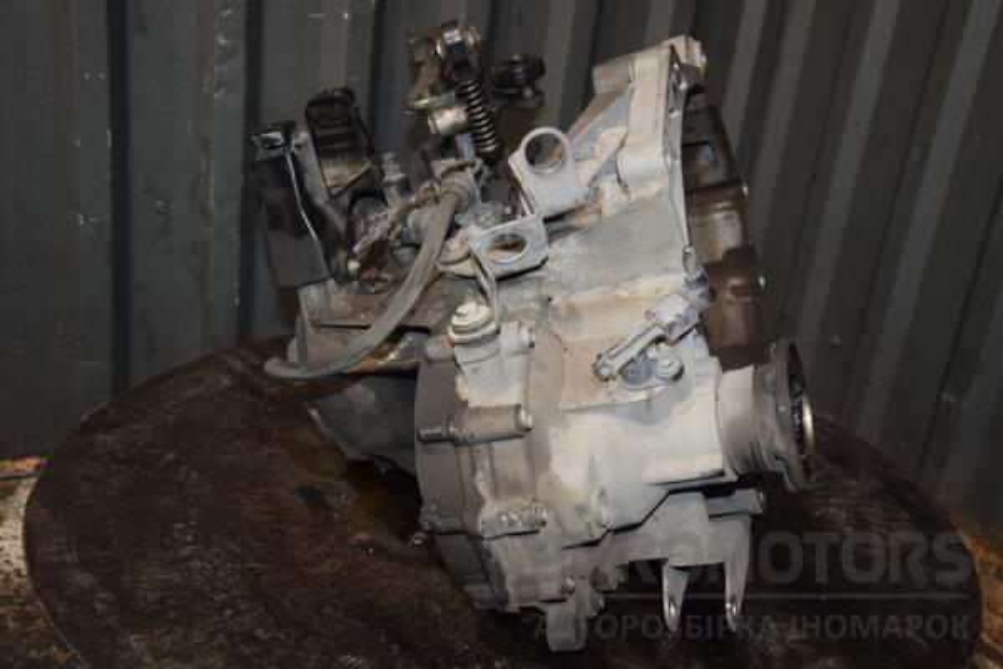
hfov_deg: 46.4
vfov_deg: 31.9
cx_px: 502
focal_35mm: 42
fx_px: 1170
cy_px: 334
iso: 800
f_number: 5
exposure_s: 1/60
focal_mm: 28
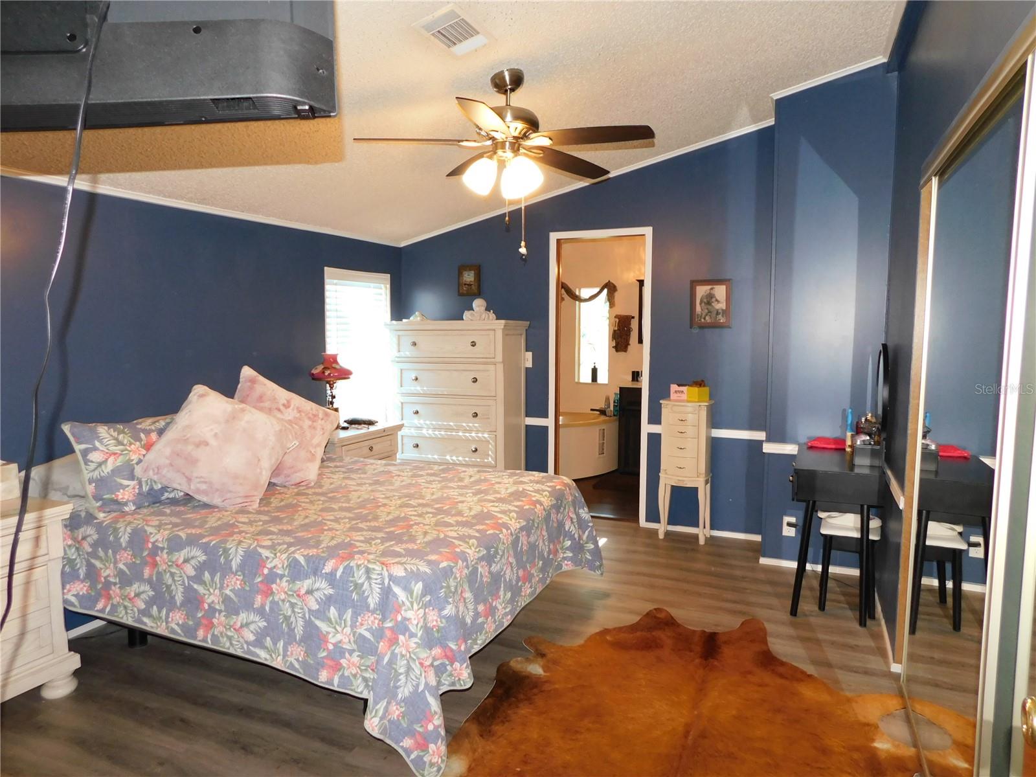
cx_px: 518
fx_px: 688
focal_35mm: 23
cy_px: 388
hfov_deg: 73.9
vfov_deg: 58.9
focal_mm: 4
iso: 200
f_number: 3
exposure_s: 1/30
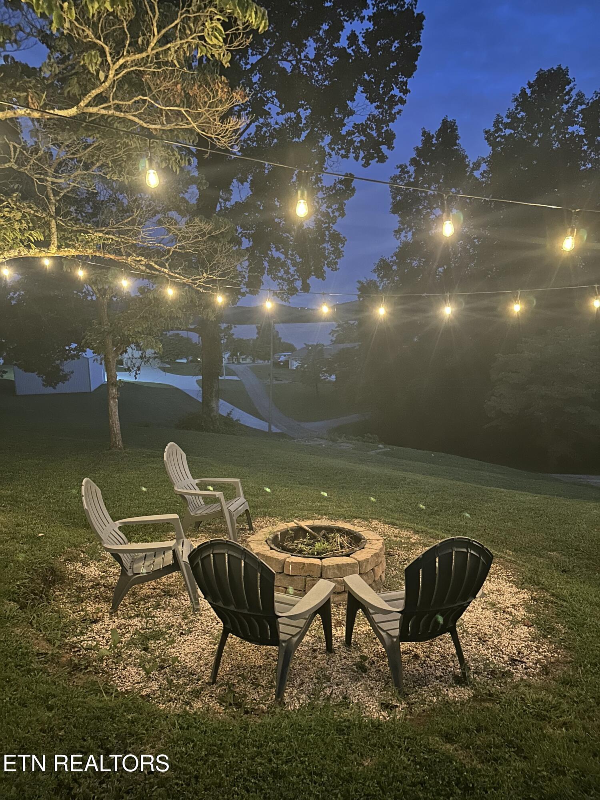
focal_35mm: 24
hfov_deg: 56.8
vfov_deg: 71.6
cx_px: 300
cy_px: 400
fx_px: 555
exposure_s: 1/17
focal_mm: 6.86
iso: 1600
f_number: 1.78
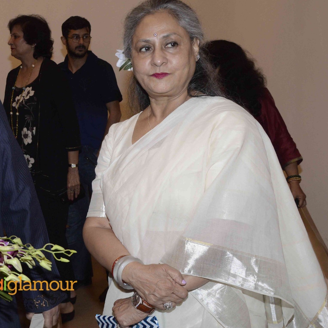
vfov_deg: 27.4
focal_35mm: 63
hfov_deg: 26.2
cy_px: 170
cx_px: 13
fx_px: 674
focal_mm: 25
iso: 800
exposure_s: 1/200
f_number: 8
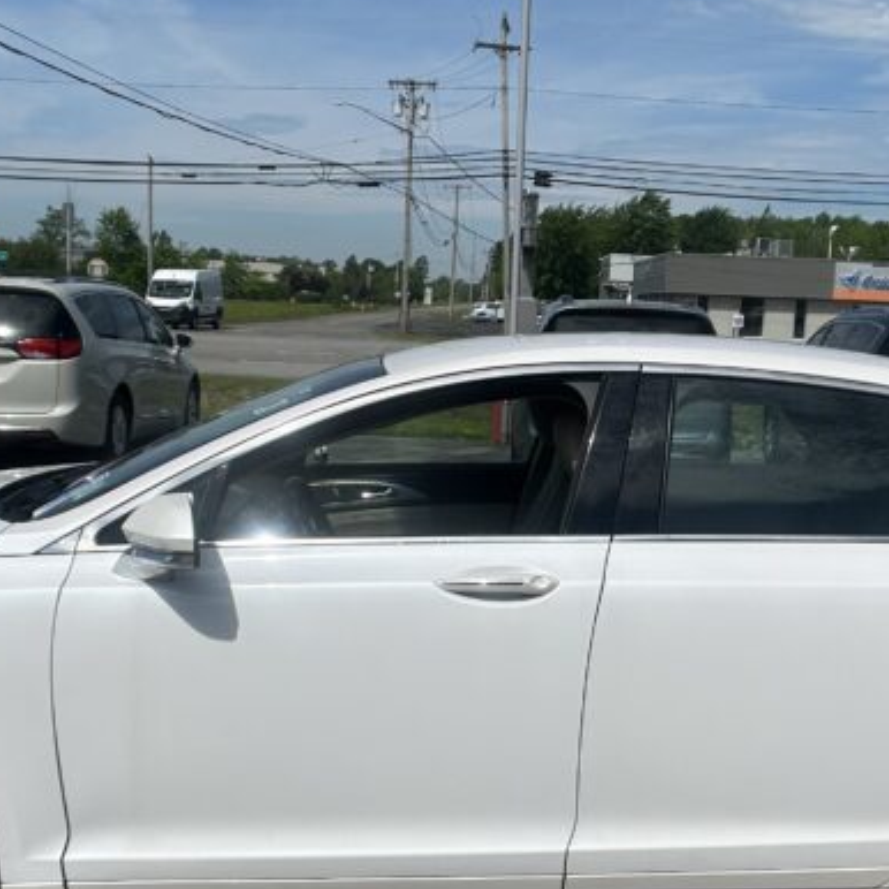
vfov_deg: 28.1
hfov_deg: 28.1
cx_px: 486
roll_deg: -2.3
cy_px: 479
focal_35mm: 61
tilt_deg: -8.1
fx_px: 1772
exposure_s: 1/8000
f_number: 1.5
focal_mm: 5.7
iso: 50
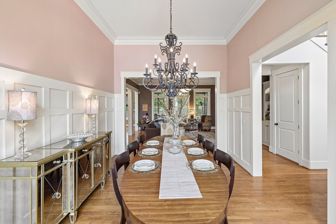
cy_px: 107
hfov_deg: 100.4
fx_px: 140
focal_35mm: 15
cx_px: 171
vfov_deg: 77.3
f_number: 8
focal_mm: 14
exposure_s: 1/25
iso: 400
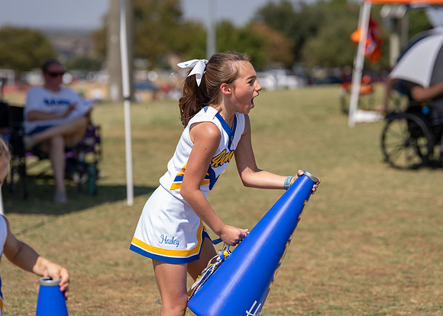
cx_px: 252
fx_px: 1639
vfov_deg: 11.0
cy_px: 137
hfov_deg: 15.4
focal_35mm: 130
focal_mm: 110
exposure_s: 1/1600
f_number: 3.2
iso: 80
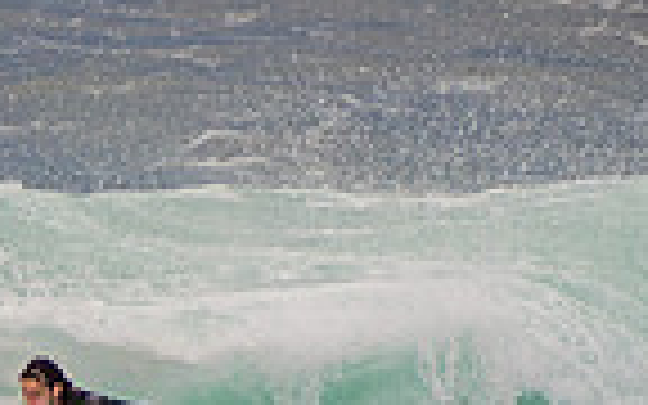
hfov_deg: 0.9
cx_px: 99
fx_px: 43444
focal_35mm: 2460
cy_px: 488
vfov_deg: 0.5
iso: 280
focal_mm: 400
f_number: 5.6
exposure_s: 1/800
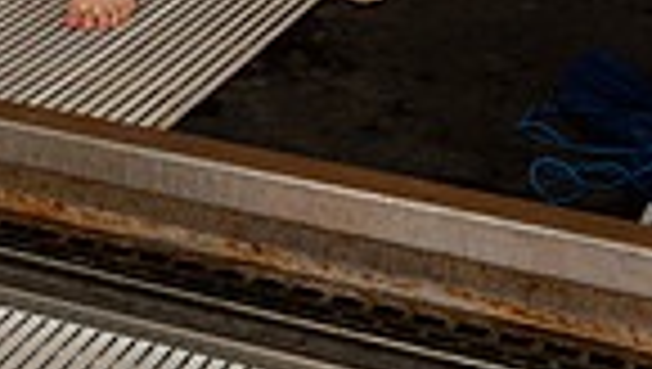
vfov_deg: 9.1
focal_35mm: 117
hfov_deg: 18.0
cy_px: -598
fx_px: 2025
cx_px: 45
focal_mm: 36
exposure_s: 1/200
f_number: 5
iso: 800
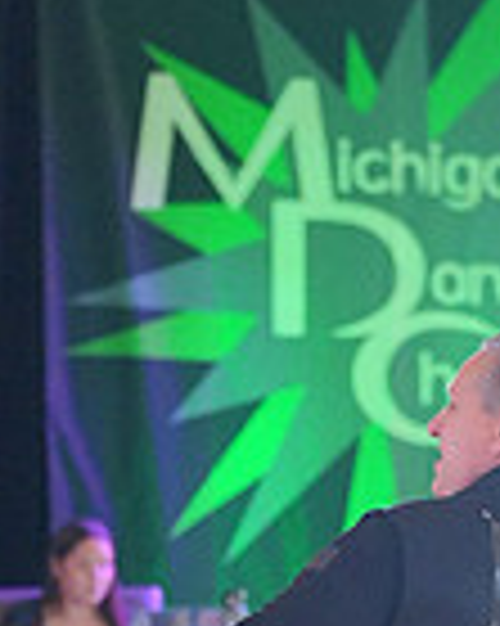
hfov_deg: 4.4
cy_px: 1004
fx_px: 6444
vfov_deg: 5.5
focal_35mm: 348
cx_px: 74
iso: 5000
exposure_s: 1/500
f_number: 3.2
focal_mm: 89
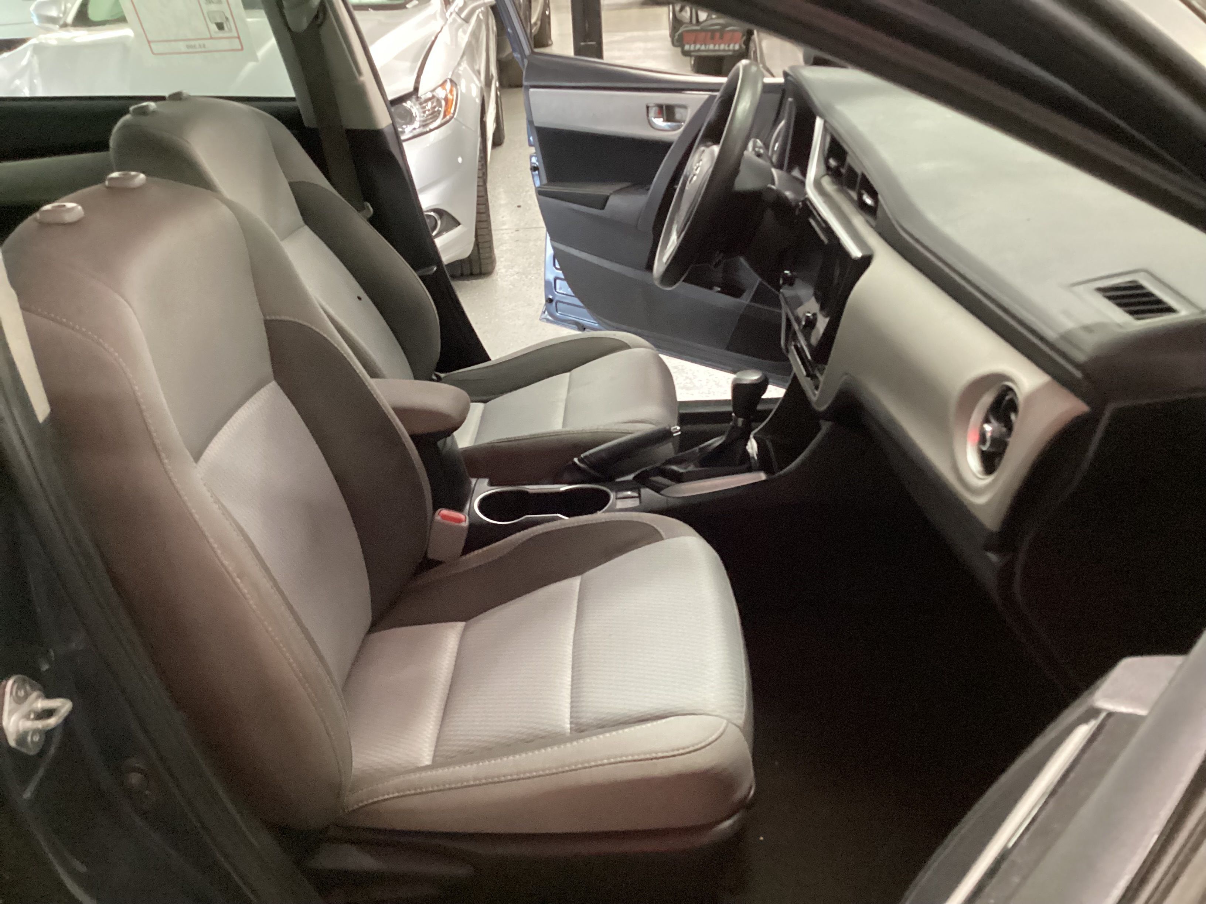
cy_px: 452
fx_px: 1080
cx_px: 603
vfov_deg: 45.4
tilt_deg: -27.4
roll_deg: +2.9
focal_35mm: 31
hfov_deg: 58.4
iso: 640
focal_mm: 3.3
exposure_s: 1/30
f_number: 2.4
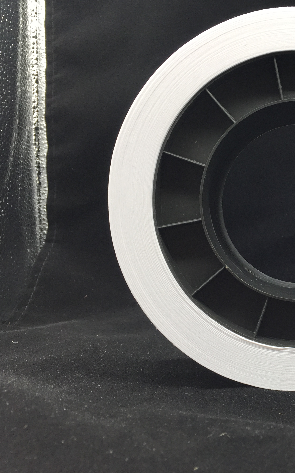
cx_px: 316
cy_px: 239
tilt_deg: -0.7
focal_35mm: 42
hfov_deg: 28.1
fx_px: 540
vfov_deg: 47.2
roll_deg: -0.5
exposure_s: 1/100
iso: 32
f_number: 2.2
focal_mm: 4.15
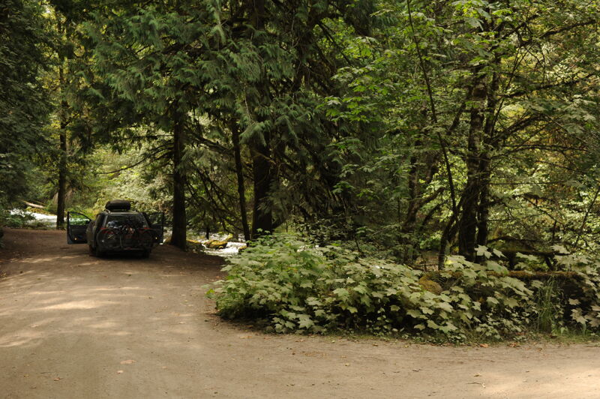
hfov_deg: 54.5
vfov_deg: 37.8
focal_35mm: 35
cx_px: 300
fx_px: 583
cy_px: 200
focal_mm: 35
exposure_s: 1/125
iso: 250
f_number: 5.6
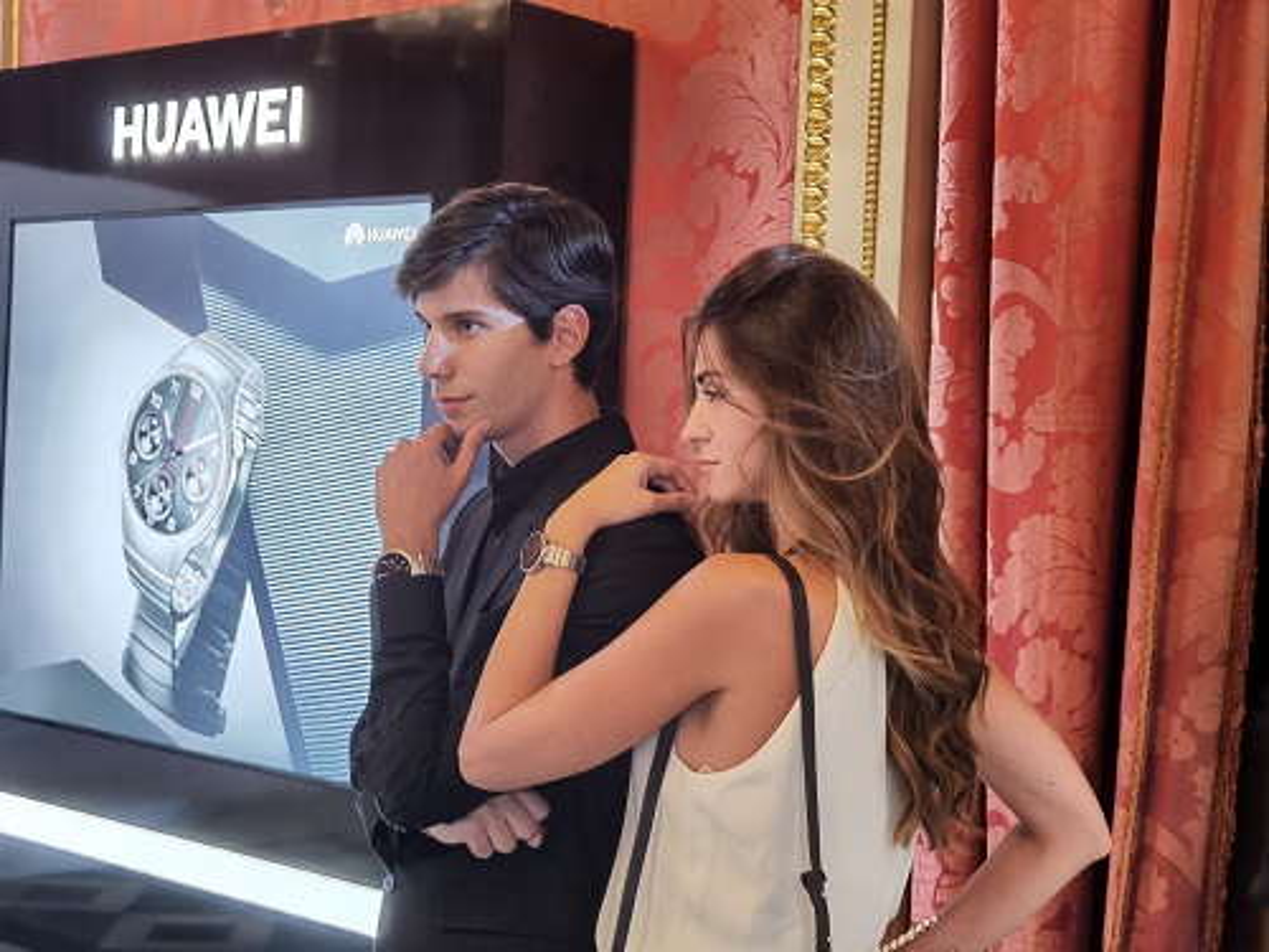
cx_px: 634
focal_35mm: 55
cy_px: 476
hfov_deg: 34.9
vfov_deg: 26.6
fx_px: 2016
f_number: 1.9
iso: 100
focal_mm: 6.71
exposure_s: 1/50
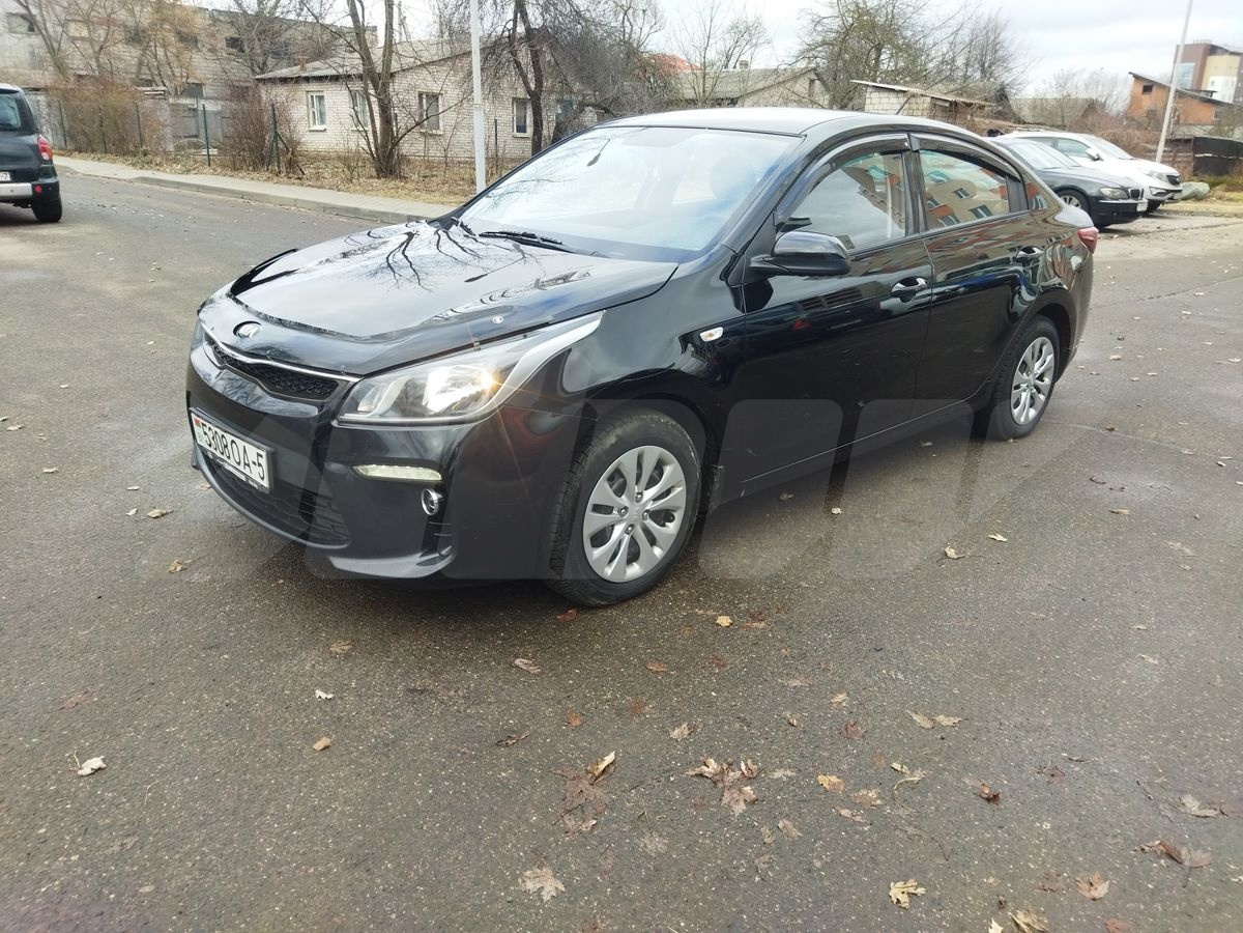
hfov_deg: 65.3
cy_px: 466
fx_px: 970
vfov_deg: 51.4
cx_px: 622
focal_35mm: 27
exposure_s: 1/330
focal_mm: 4.71
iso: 100
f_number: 1.79
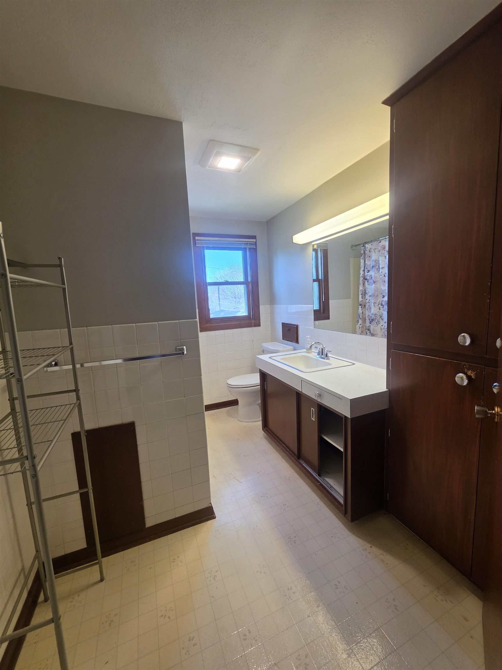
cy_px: 335
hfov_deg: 89.9
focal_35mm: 13
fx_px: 251
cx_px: 251
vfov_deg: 106.2
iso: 100
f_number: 1.9
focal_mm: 2.2
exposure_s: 1/120
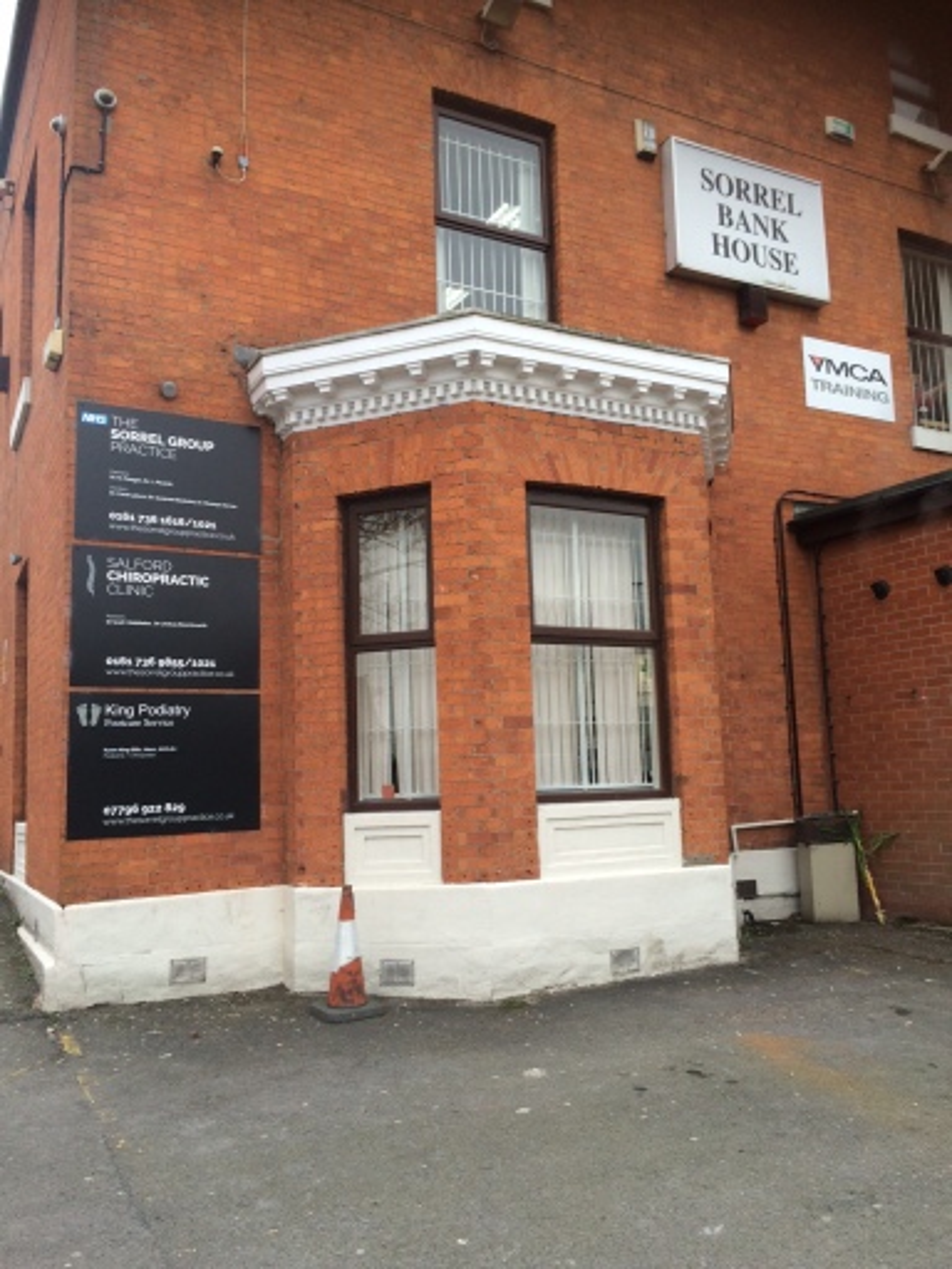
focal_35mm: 29
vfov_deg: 61.7
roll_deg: +2.3
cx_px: 476
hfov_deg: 48.2
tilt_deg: +8.5
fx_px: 1063
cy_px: 634
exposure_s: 1/100
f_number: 2.2
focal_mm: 4.15
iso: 50
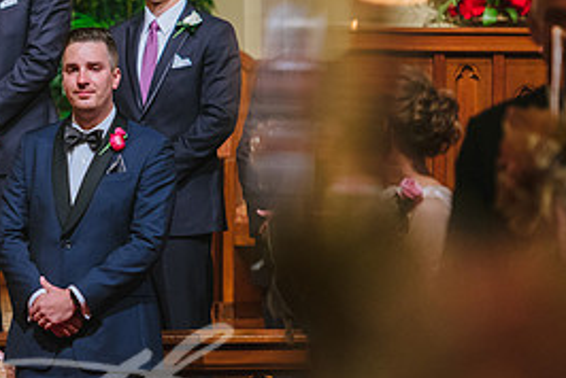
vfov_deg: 4.9
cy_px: 203
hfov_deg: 7.3
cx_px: 111
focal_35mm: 283
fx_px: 4454
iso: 1600
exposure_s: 1/160
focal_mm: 130
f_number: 2.8
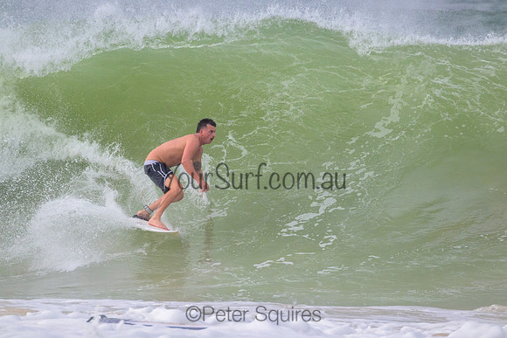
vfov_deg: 1.7
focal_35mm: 800
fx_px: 11269
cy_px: 169
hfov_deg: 2.6
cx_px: 254
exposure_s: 1/2000
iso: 2800
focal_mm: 800
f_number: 11
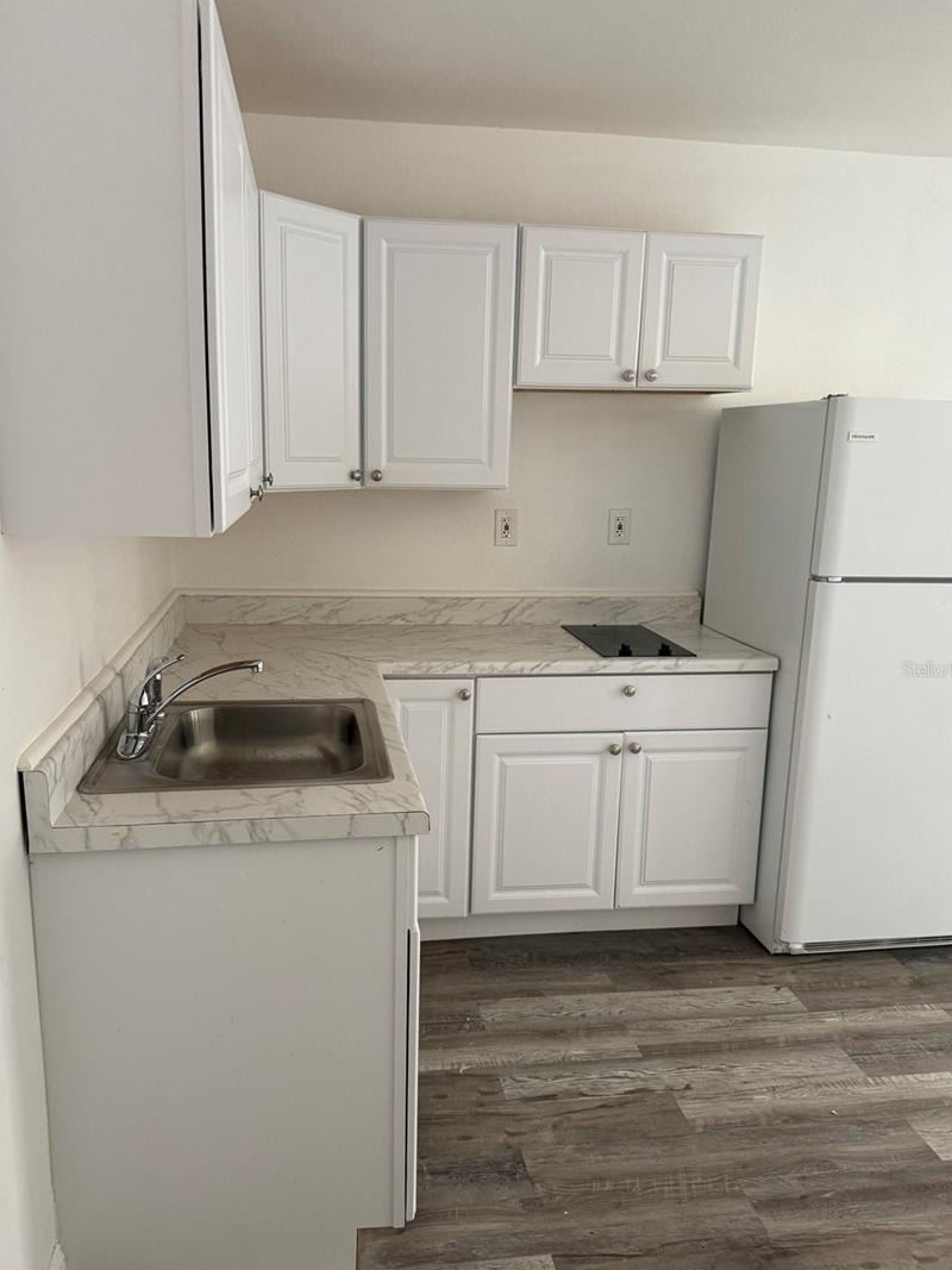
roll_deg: -0.6
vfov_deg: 65.3
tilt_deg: -13.2
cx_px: 451
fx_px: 990
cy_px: 669
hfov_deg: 51.3
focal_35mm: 27
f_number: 1.78
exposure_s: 1/89
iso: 200
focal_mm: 6.76
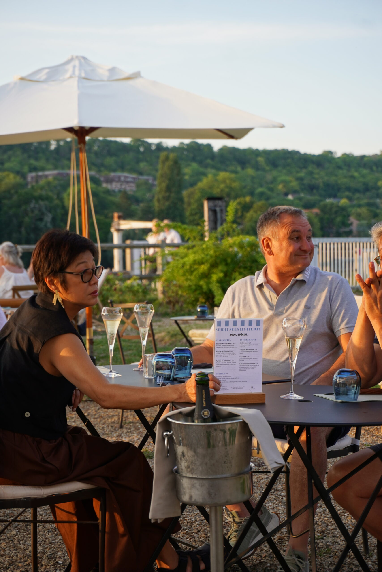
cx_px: 191
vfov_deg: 27.0
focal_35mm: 75
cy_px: 286
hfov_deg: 18.2
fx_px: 1193
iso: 125
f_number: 5.6
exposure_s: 1/80
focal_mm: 50
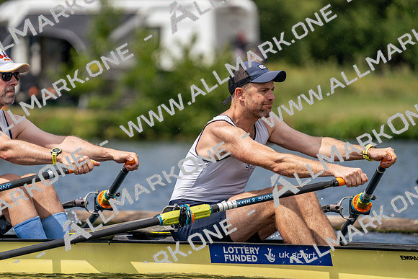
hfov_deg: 5.3
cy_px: 140
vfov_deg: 3.5
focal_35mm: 388
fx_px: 4506
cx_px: 209
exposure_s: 1/1600
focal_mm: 388
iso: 250
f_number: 6.3
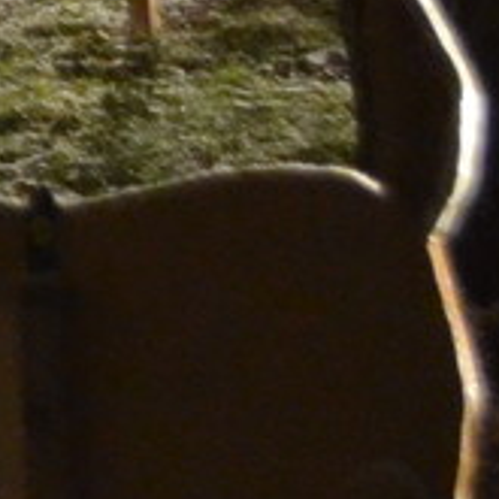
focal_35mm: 523
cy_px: -1117
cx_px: -2117
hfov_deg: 3.1
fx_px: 8530
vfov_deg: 3.3
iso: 3200
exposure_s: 1/10
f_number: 5
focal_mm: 34
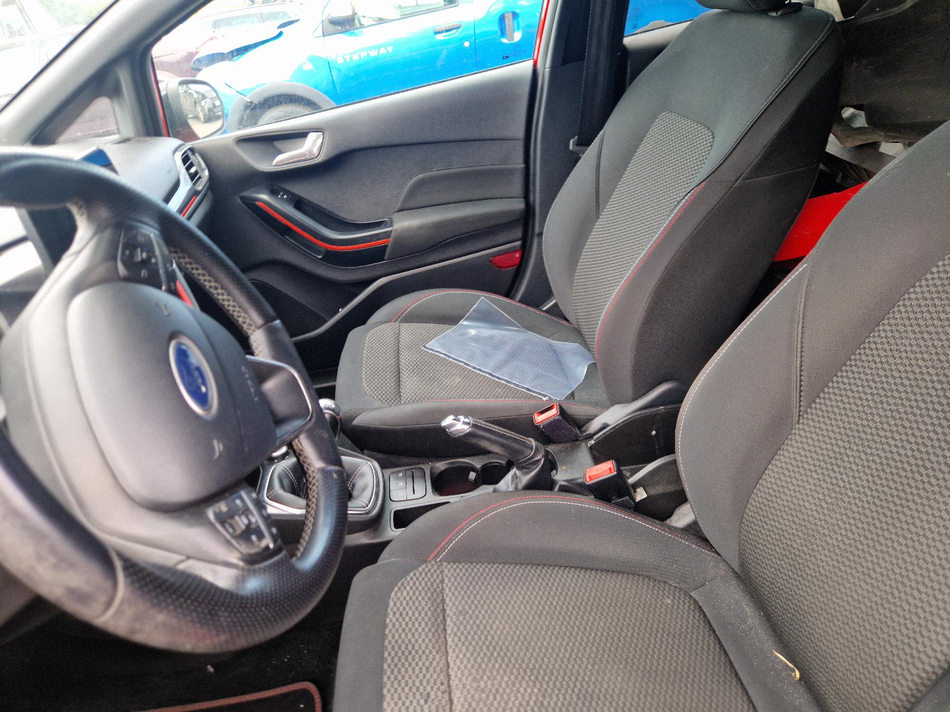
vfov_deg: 58.9
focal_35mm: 23
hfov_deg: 73.9
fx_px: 631
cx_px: 475
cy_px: 356
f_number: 1.8
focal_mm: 5.4
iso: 50
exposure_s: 1/50
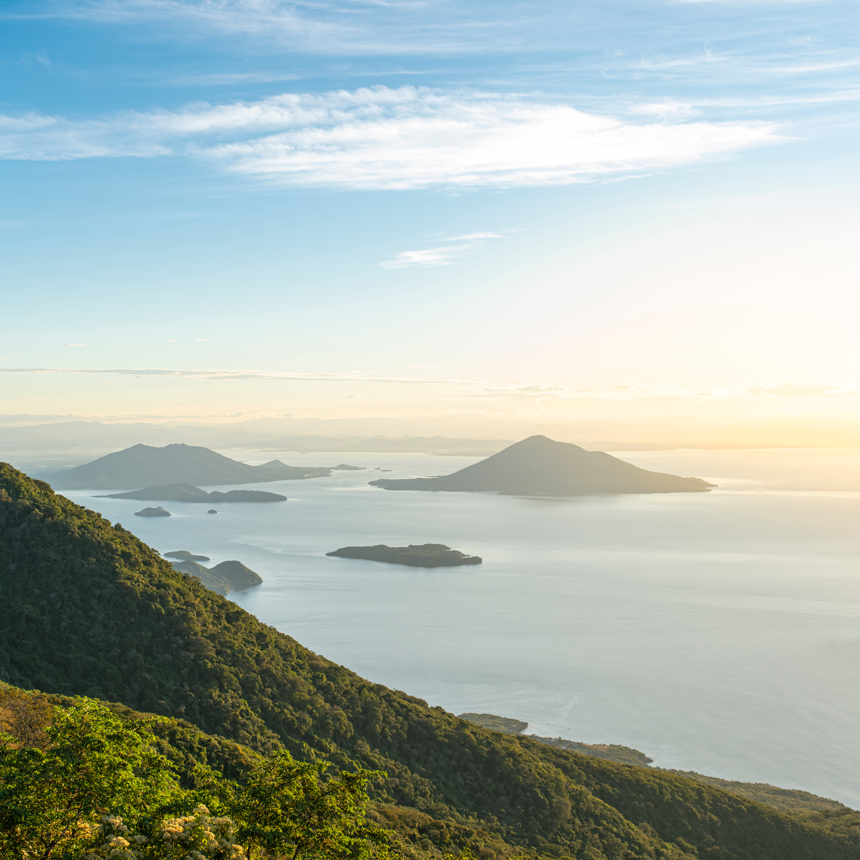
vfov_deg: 39.2
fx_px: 1209
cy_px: 438
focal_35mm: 43
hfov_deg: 38.3
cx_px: 232
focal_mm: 22
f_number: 4.5
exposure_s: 1/320
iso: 250
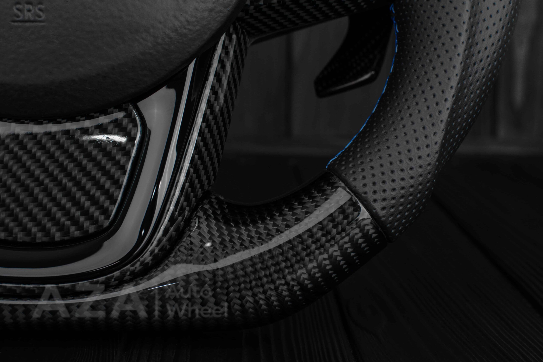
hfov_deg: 37.8
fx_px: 792
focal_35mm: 52
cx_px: 272
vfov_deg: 25.8
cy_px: 181
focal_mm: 35
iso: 500
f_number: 6.3
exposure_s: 1/125
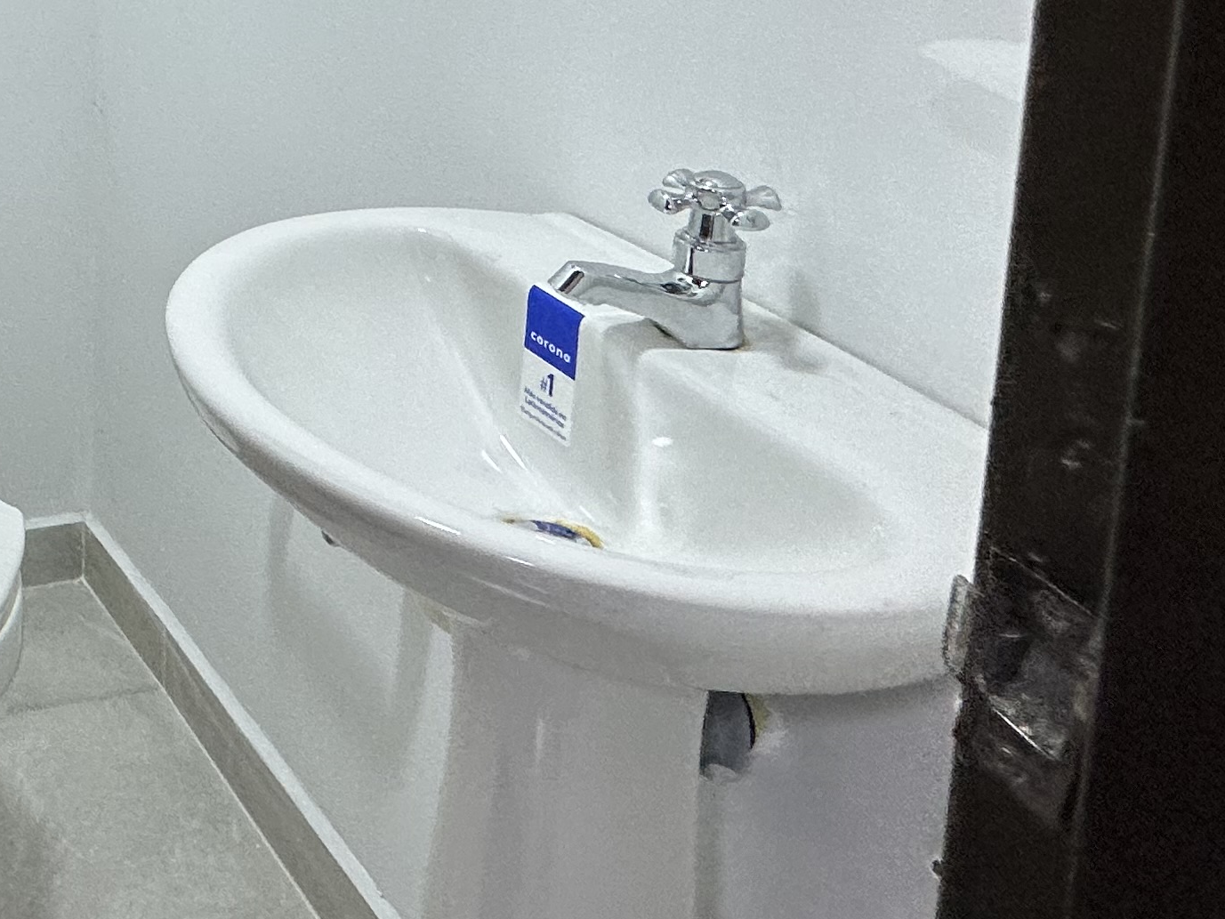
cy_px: -93
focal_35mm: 41
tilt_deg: -5.1
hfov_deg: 36.7
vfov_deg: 31.2
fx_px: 1451
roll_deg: +0.7
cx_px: -197
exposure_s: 1/120
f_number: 2.2
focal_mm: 2.22
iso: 125
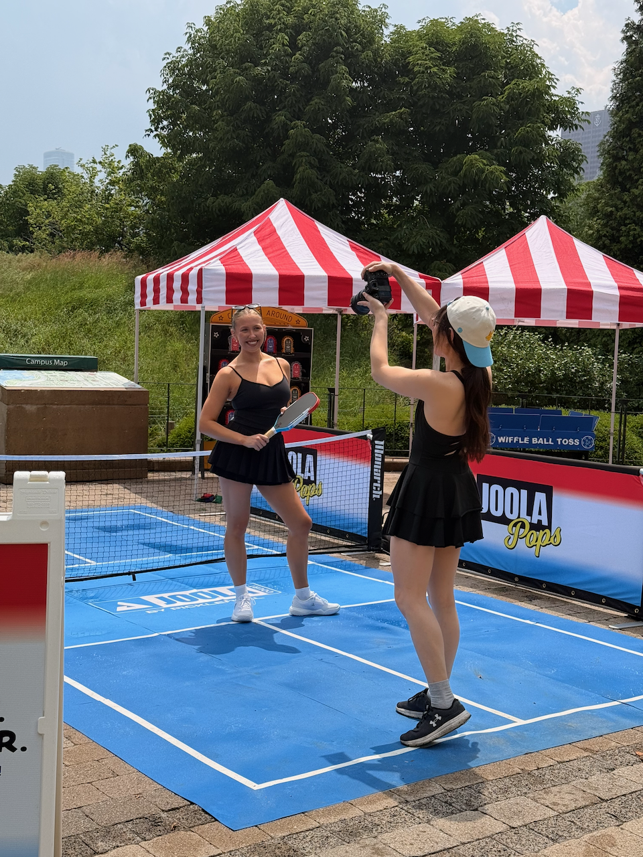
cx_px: 322
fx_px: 1189
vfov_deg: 39.7
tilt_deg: -2.9
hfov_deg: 30.3
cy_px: 428
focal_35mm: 48
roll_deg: -1.9
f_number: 1.78
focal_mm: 6.76
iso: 80
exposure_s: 1/6024
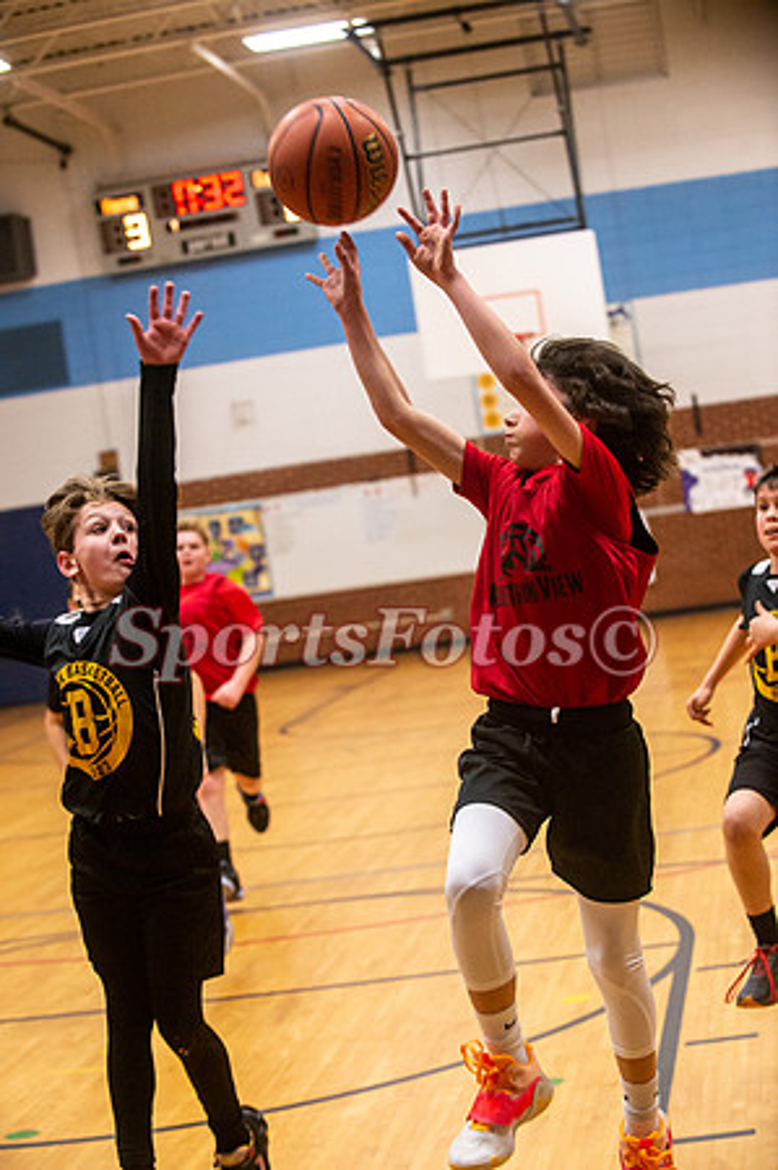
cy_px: 585
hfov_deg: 11.8
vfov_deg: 17.7
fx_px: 3769
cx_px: 389
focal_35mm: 116
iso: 5000
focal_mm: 116
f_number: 4
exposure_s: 1/500
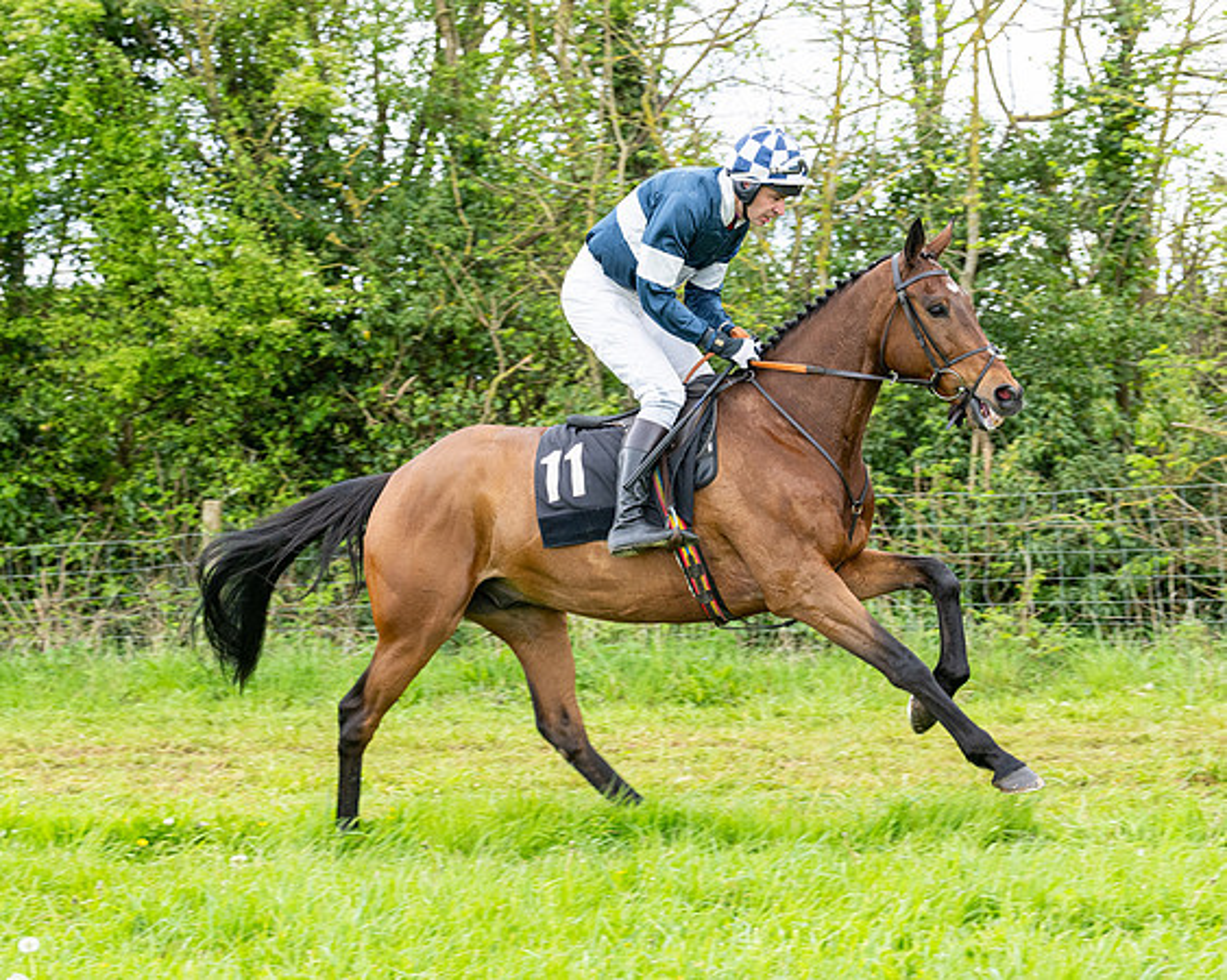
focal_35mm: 104
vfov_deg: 14.7
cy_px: 494
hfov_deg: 18.4
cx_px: 467
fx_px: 3789
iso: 400
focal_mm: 70
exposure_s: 1/640
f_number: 5
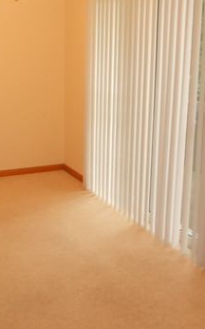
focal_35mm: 51
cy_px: 120
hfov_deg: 25.3
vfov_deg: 39.3
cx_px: 81
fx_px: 456
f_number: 3.2
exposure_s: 1/30
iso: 160
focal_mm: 4.6
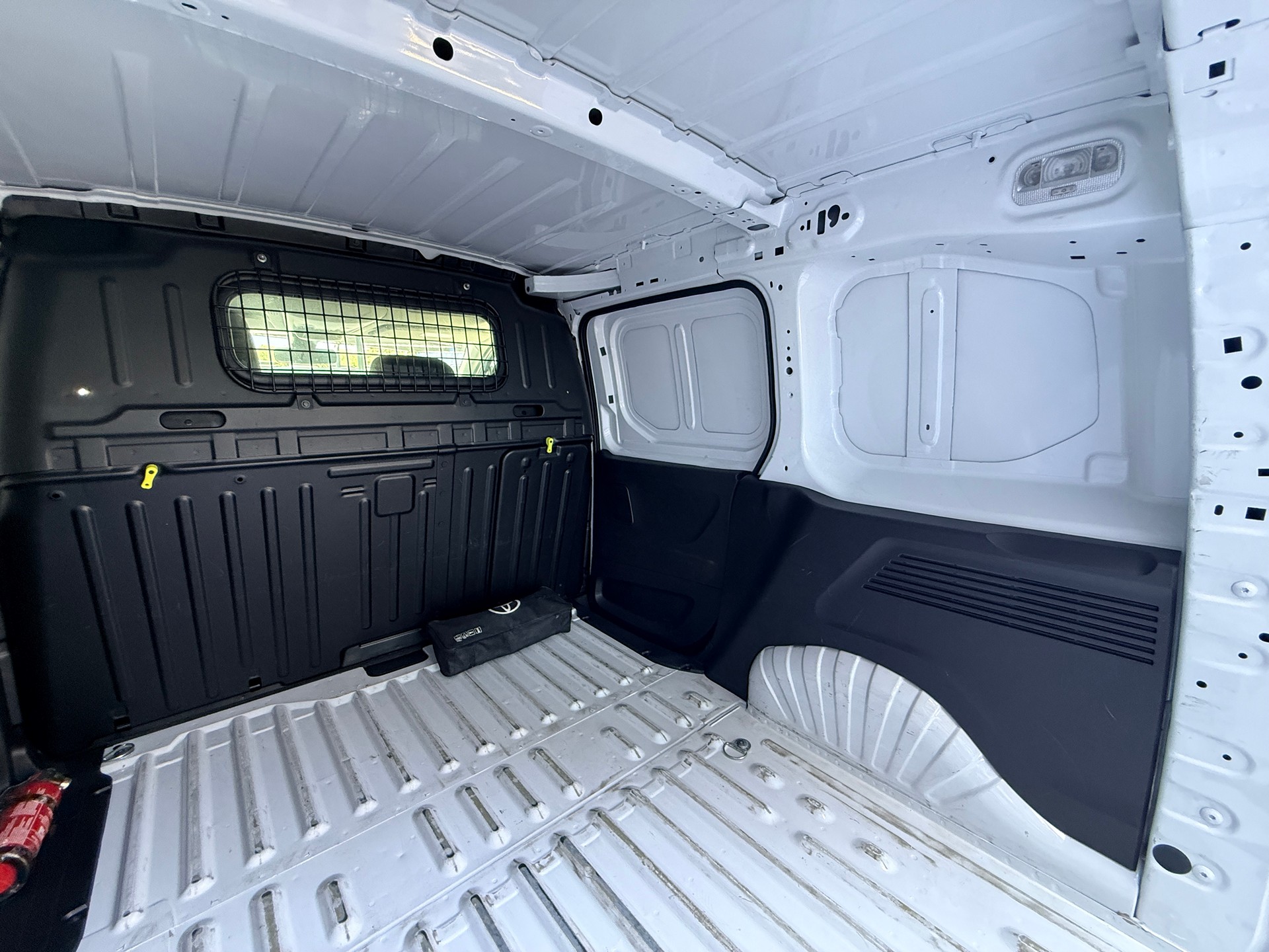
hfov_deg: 102.1
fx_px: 513
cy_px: 476
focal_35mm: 14
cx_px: 634
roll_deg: -1.3
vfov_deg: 85.7
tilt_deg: -9.9
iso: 320
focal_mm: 2.22
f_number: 2.2
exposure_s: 1/99
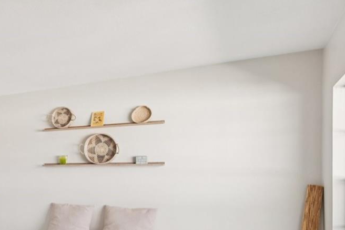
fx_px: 374
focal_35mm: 39
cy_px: 177
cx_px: -15
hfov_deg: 41.6
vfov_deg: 33.4
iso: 400
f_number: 8
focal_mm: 16
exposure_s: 1/30
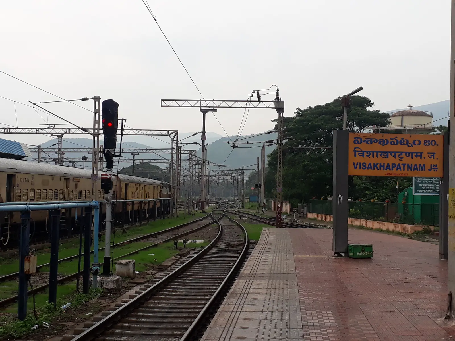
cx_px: 228
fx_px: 355
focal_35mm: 27
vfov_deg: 51.4
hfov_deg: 65.3
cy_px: 170
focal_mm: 3.6
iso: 40
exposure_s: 1/297
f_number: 1.9
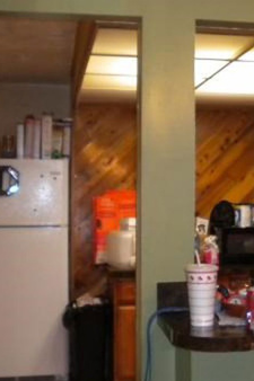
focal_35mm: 69
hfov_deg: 19.1
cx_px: 264
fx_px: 731
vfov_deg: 29.3
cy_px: 180
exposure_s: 1/30
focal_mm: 6.3
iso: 400
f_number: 3.1
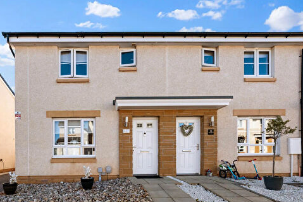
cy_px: 139
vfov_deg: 62.6
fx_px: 160
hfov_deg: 84.4
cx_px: 106
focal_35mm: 19
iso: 1250
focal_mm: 13
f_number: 8
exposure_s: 1/2000
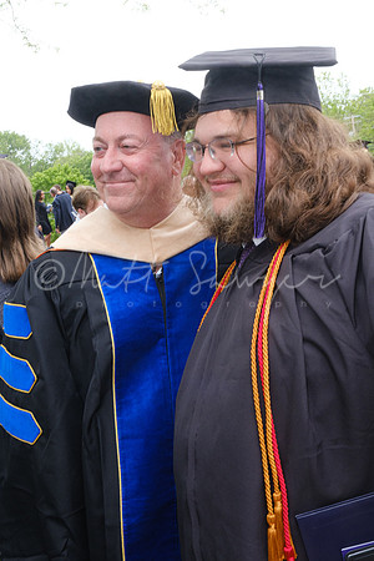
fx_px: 732
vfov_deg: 41.9
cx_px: 187
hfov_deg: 28.6
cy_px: 280
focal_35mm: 47
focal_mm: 31.5
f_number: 22
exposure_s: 1/60
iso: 1600
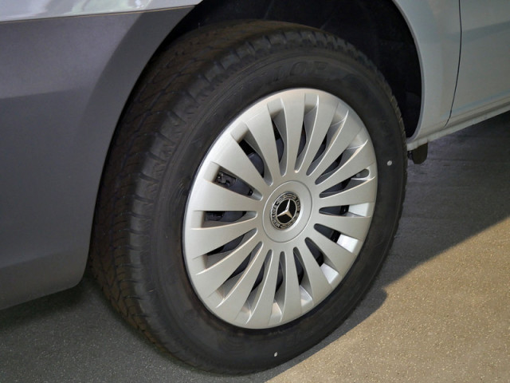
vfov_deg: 32.9
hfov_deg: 42.9
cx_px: 255
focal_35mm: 44
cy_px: 192
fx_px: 648
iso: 1000
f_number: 4.2
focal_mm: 22
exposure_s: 1/60
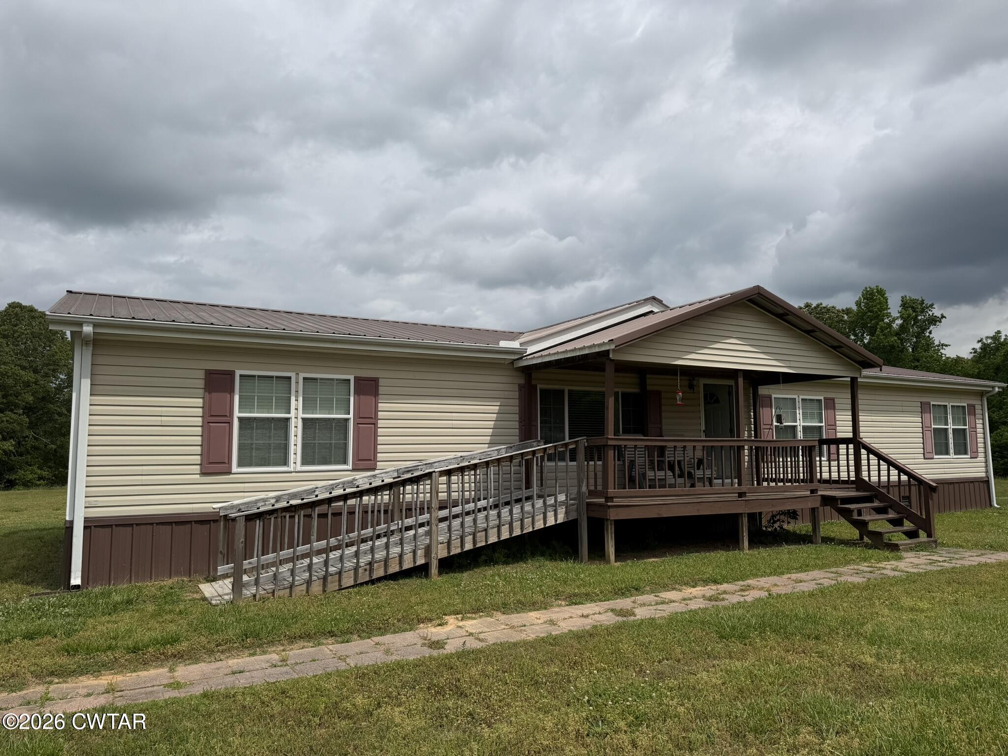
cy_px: 378
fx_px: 699
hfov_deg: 71.6
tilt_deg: +5.0
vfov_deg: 56.8
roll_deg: +1.0
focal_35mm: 24
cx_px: 504
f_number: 1.78
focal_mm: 6.76
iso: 80
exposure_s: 1/9091
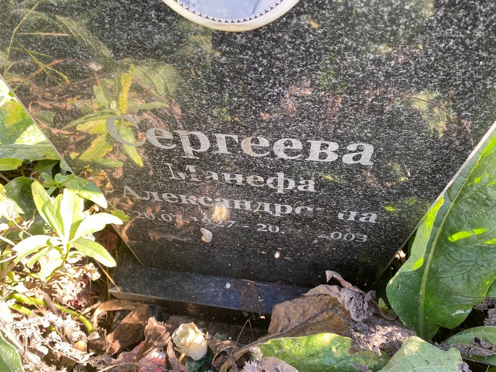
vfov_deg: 53.1
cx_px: 248
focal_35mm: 26
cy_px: 186
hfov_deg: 67.3
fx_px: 373
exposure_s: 1/121
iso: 50
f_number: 1.8
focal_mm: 4.25
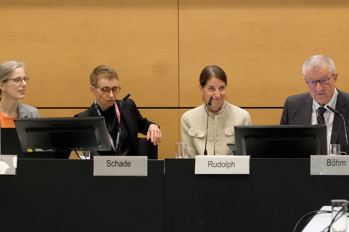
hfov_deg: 7.3
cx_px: 188
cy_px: 90
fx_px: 2732
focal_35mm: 282
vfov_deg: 4.9
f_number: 5.6
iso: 3200
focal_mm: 129.2
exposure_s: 1/125
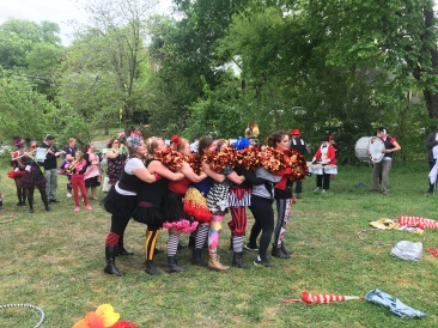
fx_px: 367
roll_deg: -0.7
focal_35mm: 29
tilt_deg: -4.2
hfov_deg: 61.7
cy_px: 164
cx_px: 219
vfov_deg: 48.2
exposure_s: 1/120
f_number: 2.2
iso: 25
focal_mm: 4.15
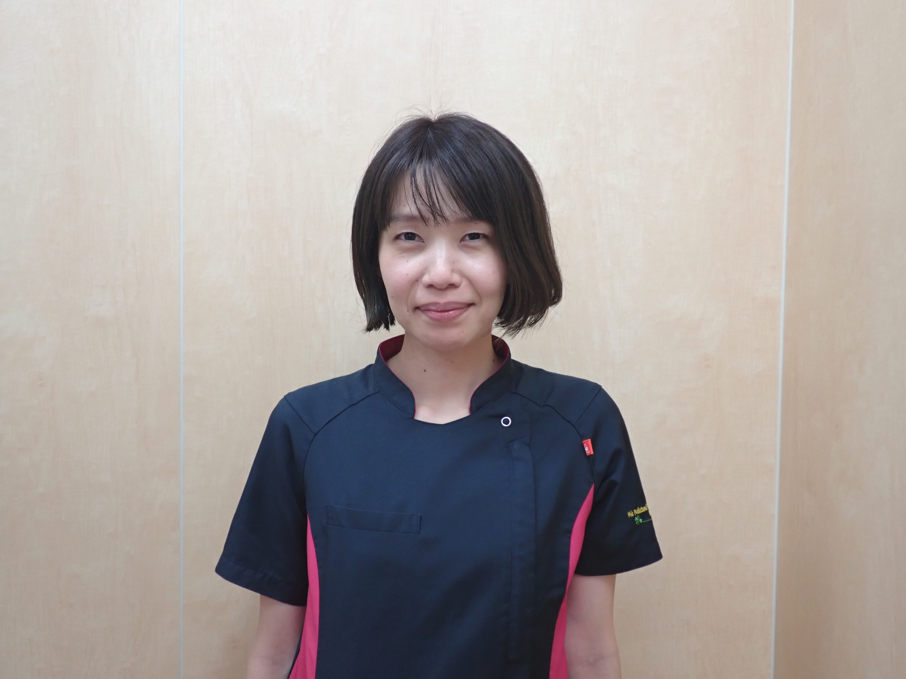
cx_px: 453
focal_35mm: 36
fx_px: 942
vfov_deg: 39.7
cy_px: 340
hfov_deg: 51.4
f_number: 2.5
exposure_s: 1/40
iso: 200
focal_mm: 6.37
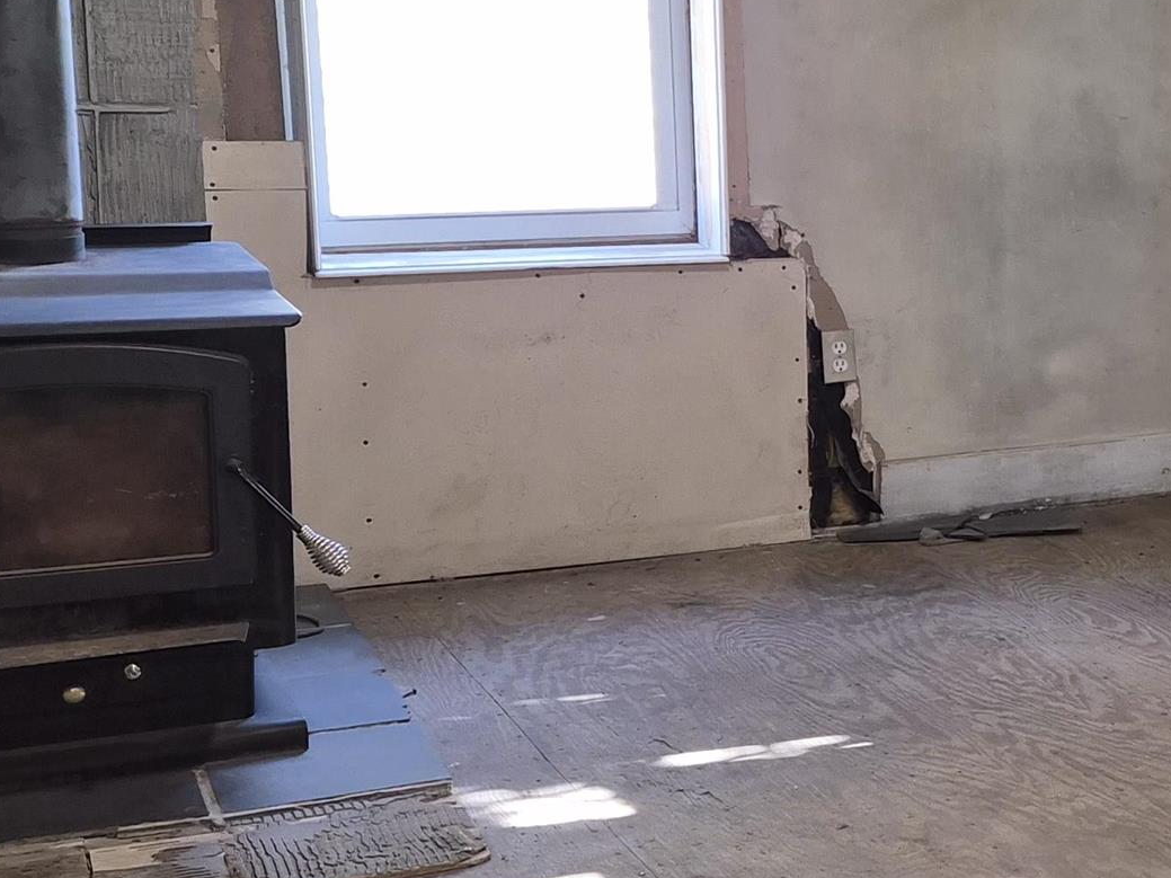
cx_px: 1574
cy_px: 365
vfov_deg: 21.6
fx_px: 2300
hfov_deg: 24.4
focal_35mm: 68
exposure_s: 1/40
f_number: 1.8
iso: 100
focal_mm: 5.4
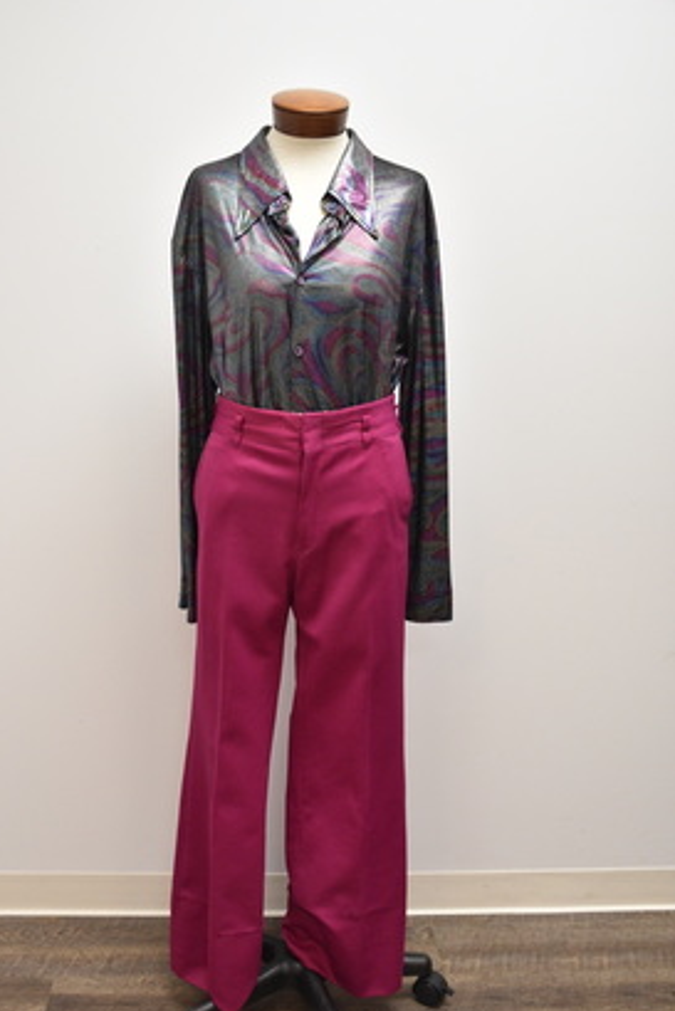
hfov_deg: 40.0
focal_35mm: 33
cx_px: 312
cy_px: 554
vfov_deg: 57.1
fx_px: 927
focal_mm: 20
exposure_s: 1/80
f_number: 4.5
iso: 1000
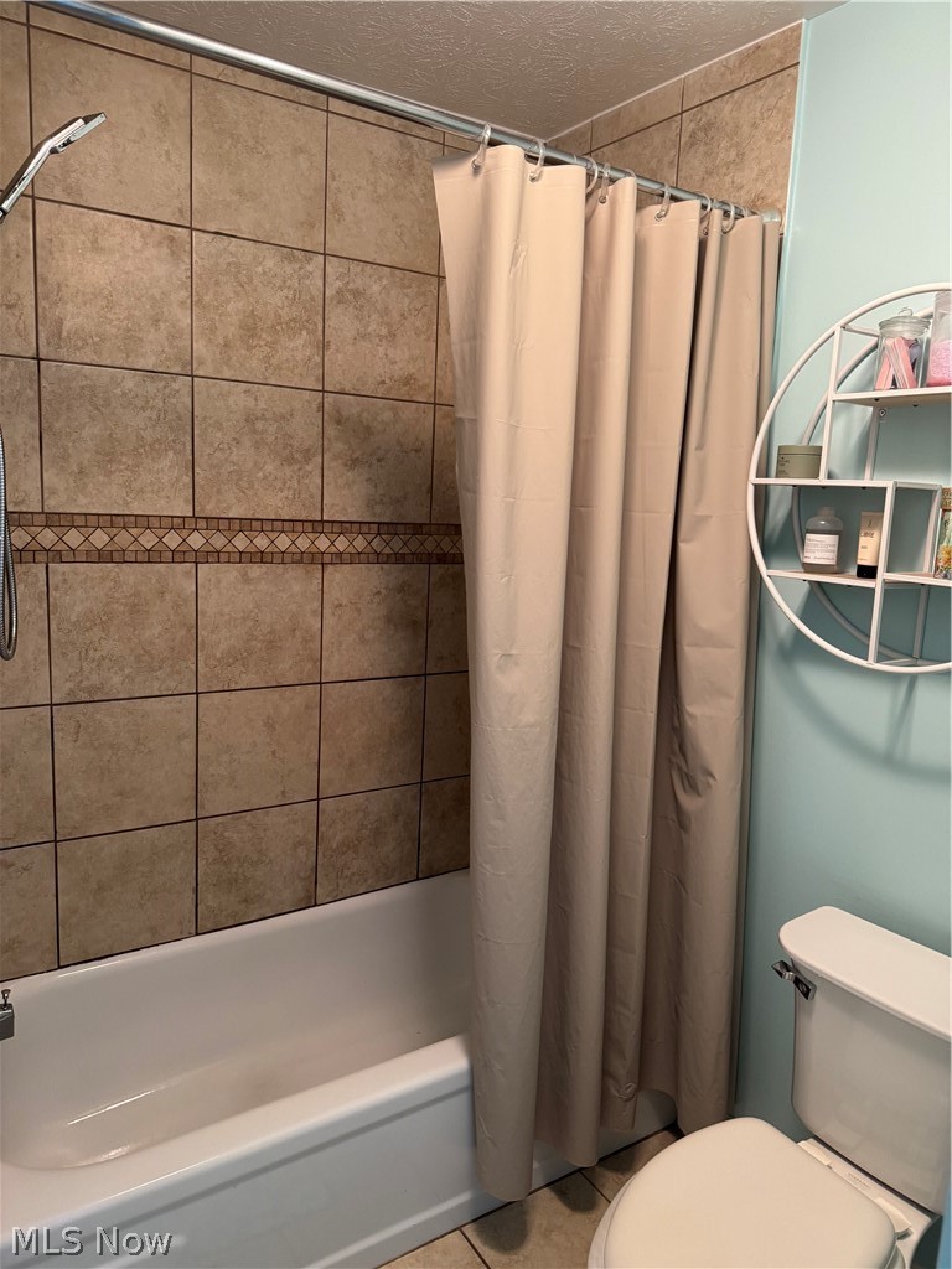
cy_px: 634
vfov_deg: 71.6
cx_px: 476
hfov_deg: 56.8
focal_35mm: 24
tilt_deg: -9.2
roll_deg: -2.5
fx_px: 880
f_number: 1.78
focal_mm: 6.76
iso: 320
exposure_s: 1/60
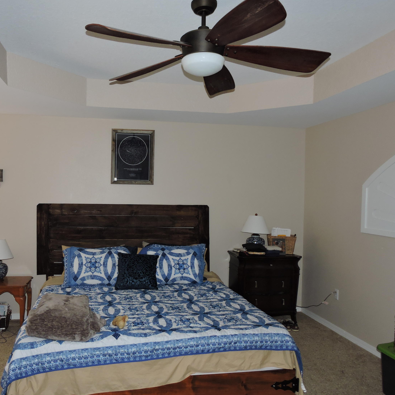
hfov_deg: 55.1
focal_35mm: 29
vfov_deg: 55.6
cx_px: 154
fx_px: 374
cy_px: 198
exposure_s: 1/30
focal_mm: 4.3
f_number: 3.3
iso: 200
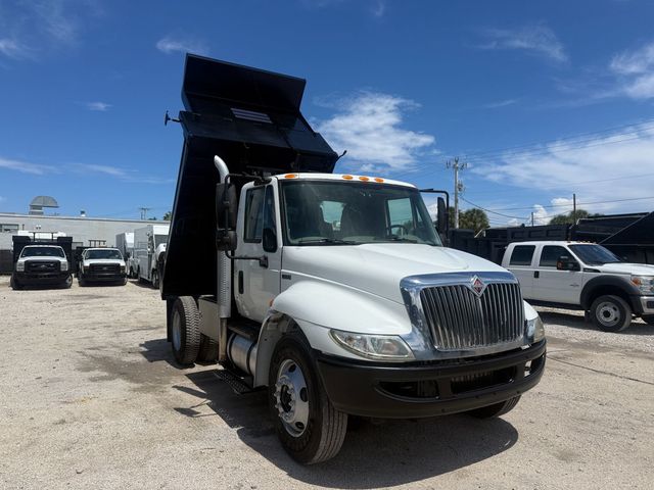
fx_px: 453
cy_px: 245
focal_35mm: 24
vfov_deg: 56.8
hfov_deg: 71.6
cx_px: 327
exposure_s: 1/8130
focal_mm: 6.76
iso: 80
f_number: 1.78
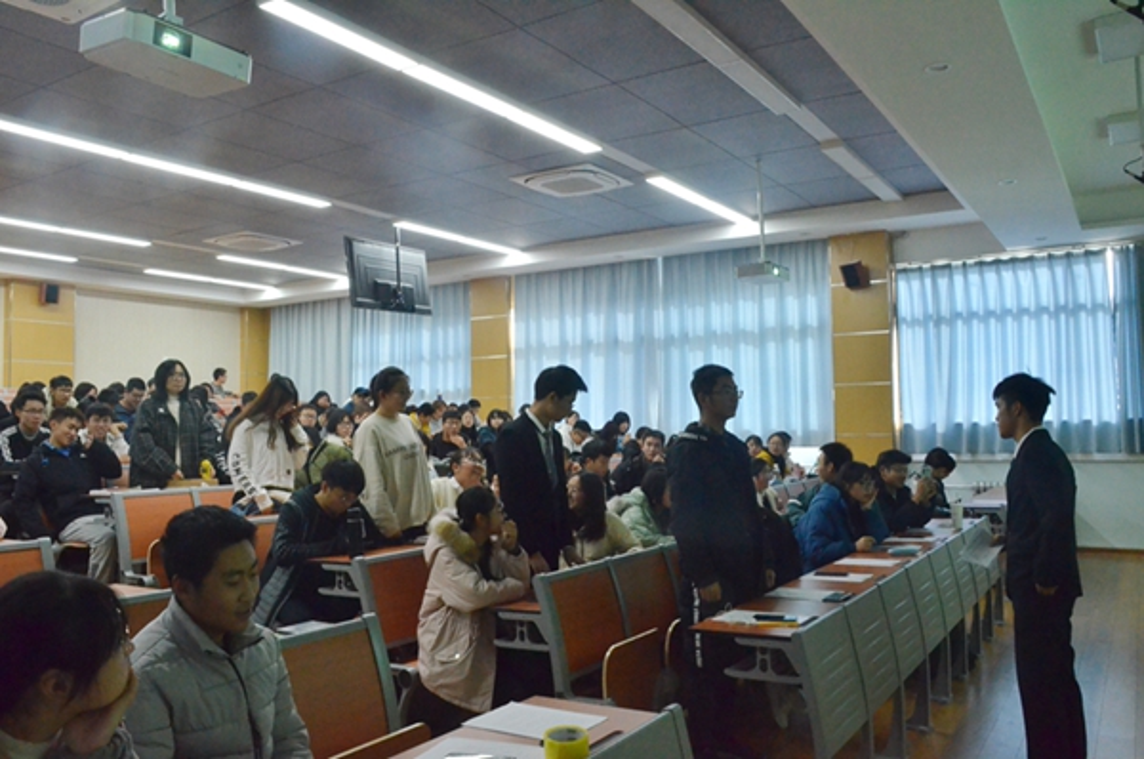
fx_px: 952
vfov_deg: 43.5
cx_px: 572
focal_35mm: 30
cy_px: 380
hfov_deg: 62.0
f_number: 3.8
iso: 3200
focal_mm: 20
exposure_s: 1/60
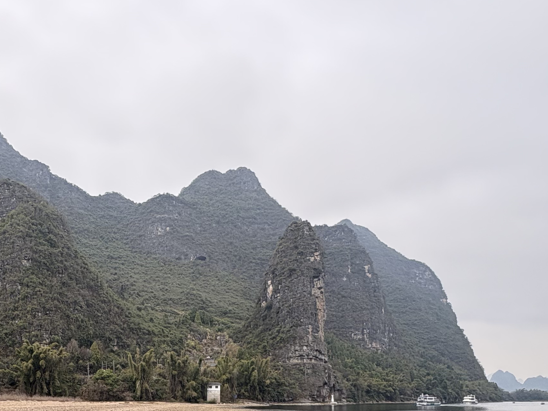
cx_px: 109
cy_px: 362
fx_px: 522
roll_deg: +0.2
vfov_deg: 40.1
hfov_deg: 51.8
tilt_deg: +4.2
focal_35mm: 33
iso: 64
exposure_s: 1/467
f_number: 2.2
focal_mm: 2.22
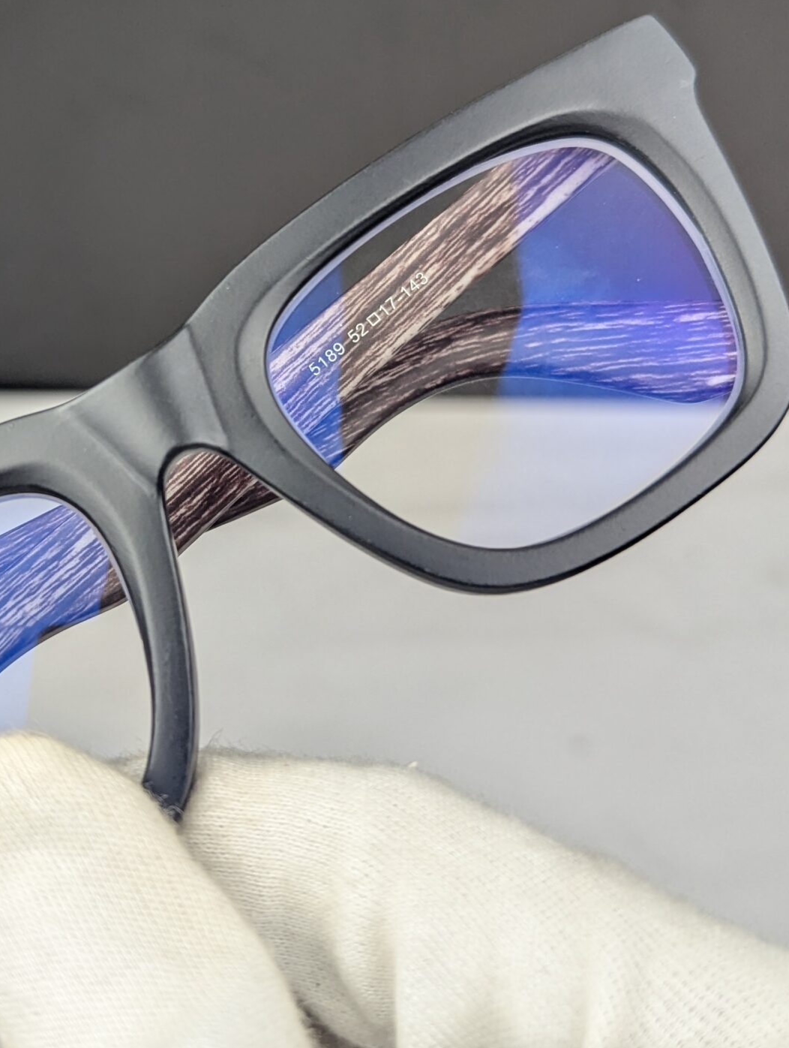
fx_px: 1333
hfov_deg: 32.5
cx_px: 218
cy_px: 389
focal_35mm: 44
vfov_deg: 42.5
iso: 57
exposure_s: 1/225
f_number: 1.85
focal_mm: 6.81
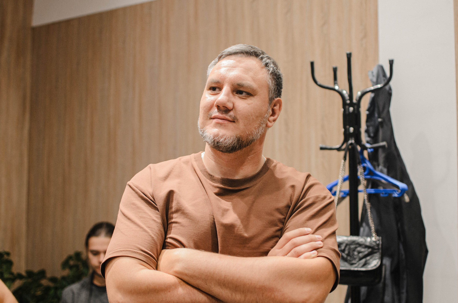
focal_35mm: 61
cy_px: 127
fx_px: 775
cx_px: 240
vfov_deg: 22.1
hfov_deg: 32.9
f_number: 2.2
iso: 800
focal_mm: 35
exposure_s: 1/125
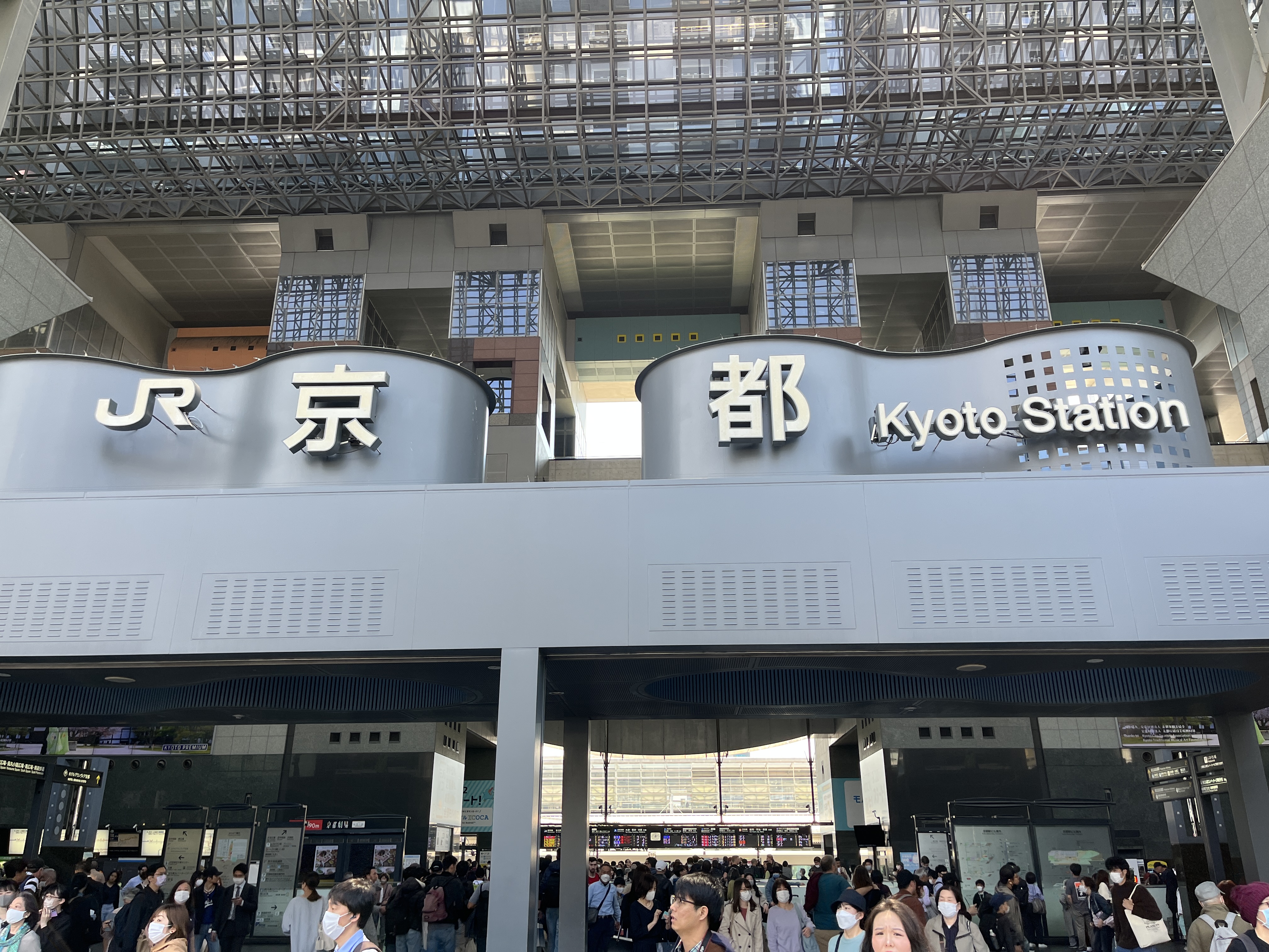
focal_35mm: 26
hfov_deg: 67.3
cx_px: 634
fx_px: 953
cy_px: 476
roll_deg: +1.3
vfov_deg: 53.1
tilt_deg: +21.8
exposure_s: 1/285
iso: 40
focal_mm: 5.1
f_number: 1.6
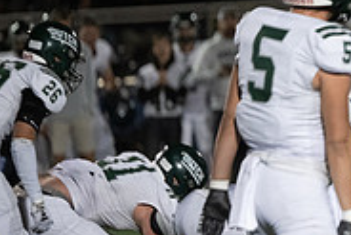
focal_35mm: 631
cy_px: 205
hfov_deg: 3.3
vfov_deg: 2.2
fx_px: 6157
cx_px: 530
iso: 5000
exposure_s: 1/1250
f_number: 2.8
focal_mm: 200
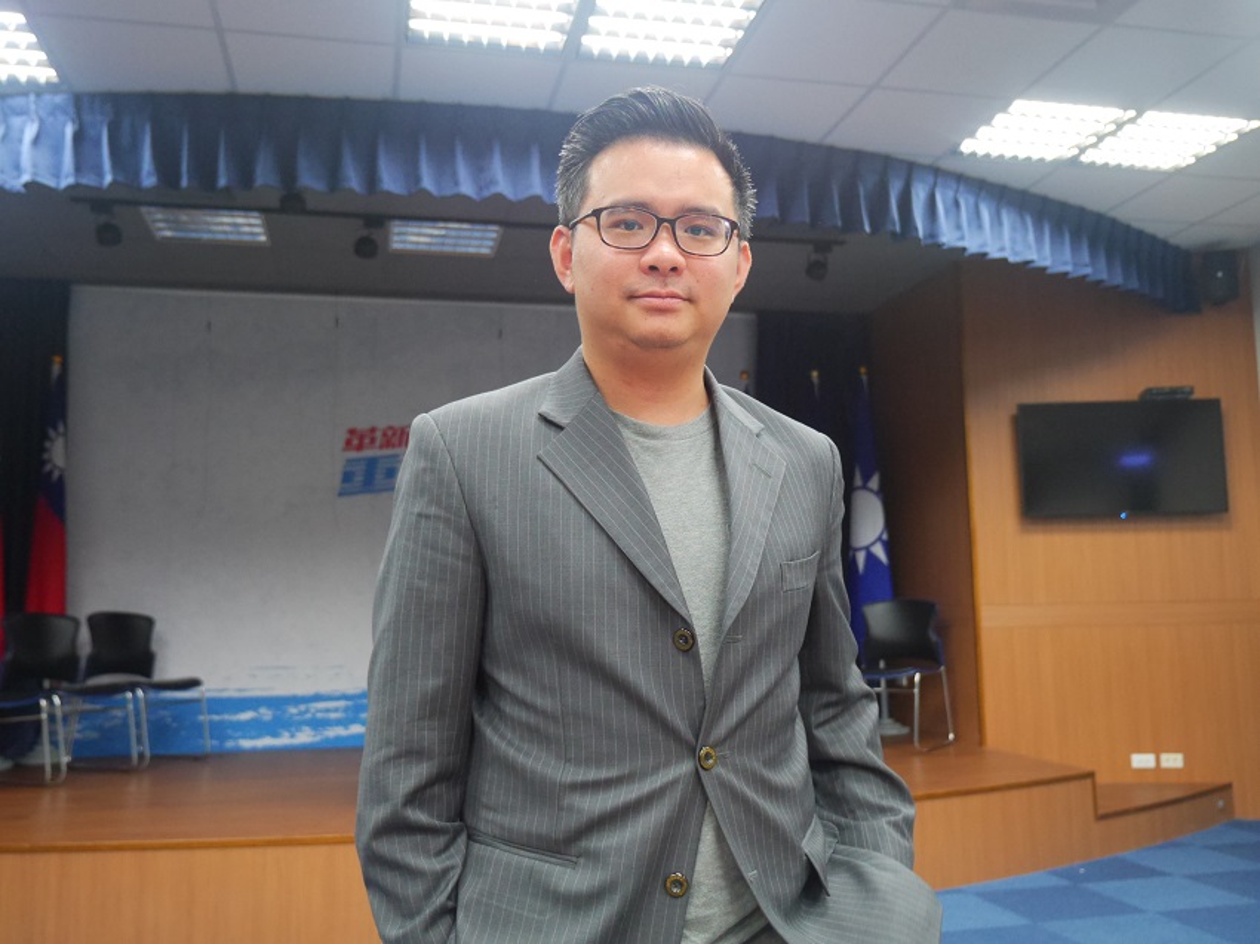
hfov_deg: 56.8
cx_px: 630
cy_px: 472
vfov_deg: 44.1
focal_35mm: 32
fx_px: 1164
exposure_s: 1/160
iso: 2000
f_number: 2.8
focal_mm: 16
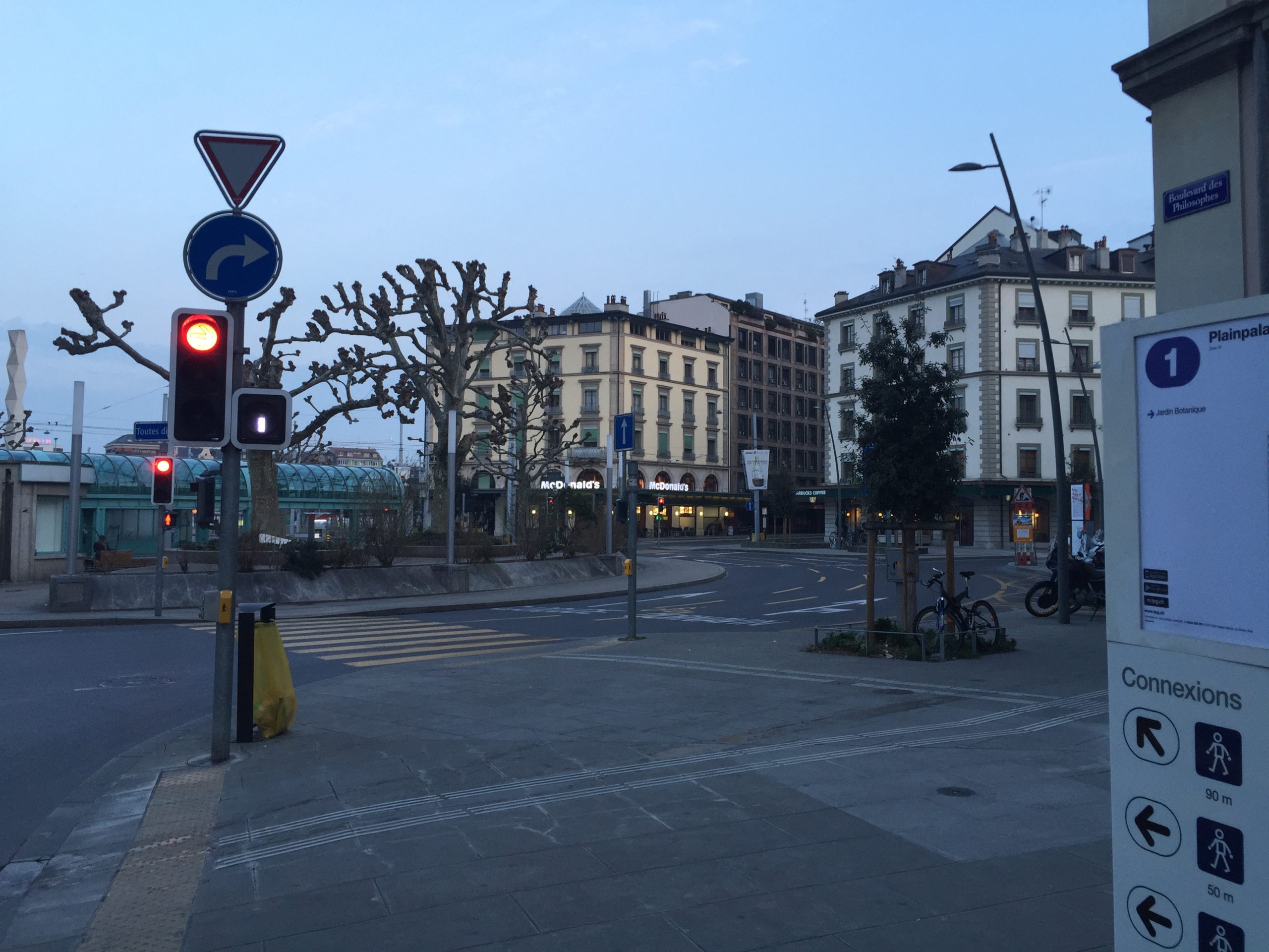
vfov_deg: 48.2
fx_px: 1063
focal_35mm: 29
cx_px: 634
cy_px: 476
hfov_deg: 61.7
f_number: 2.2
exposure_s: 1/60
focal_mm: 4.15
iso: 40
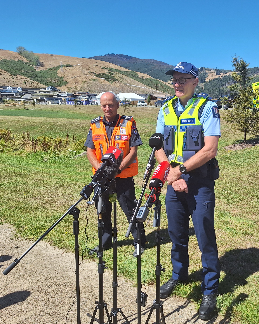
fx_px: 316
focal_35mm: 33
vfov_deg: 54.2
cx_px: 199
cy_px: 165
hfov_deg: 42.9
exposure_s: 1/2833
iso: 40
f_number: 1.8
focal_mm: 5.54
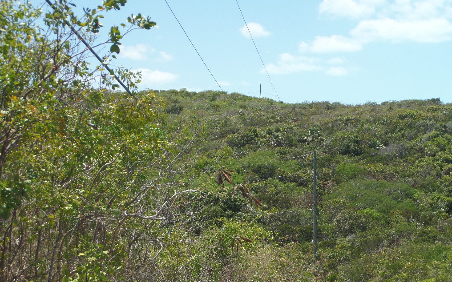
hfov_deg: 26.5
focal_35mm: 78
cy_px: 154
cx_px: 226
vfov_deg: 16.7
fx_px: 961
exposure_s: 1/750
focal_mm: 11.9
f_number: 4.2
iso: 100
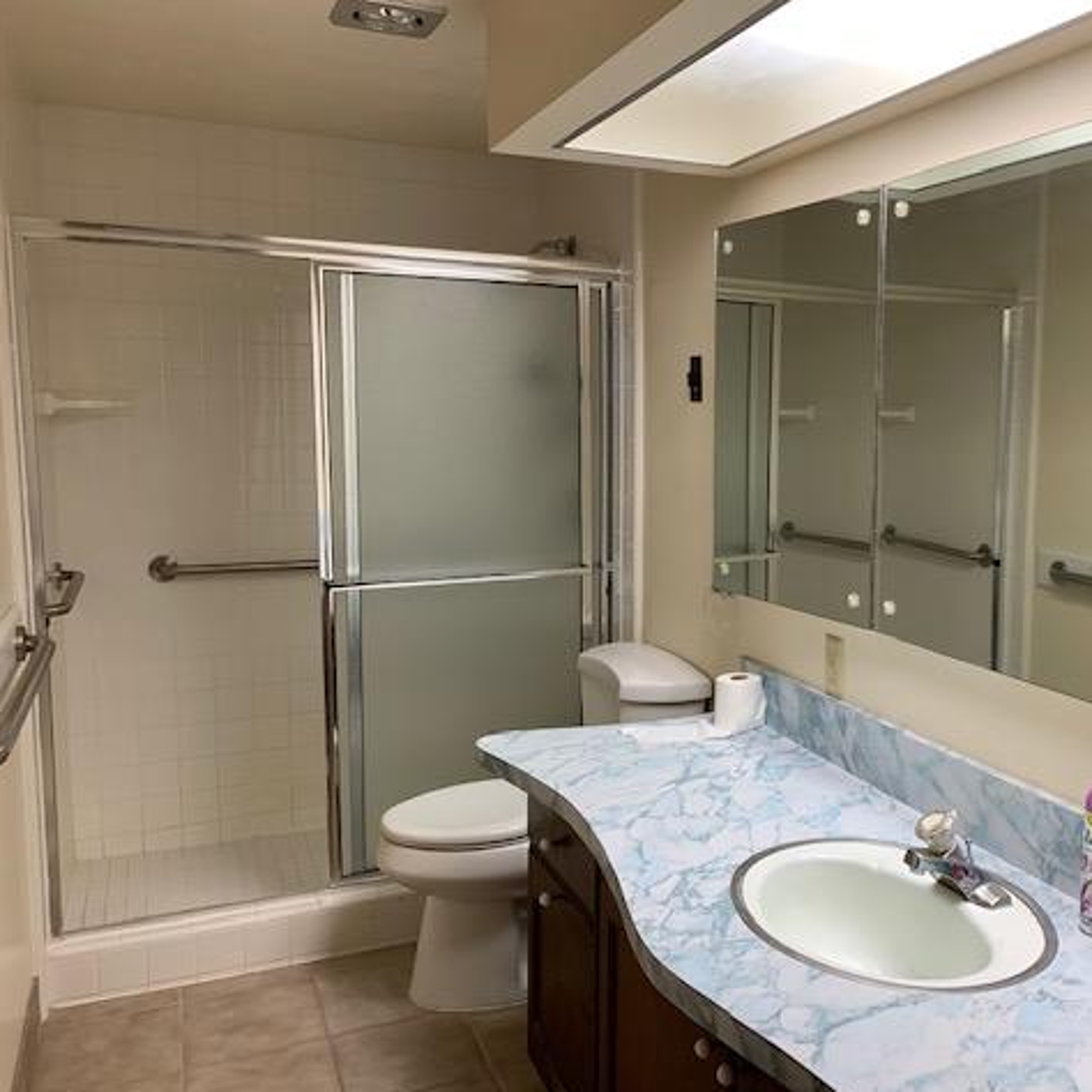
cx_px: 730
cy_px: 546
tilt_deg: -6.4
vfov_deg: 52.5
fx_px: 1106
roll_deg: -0.6
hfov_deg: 51.5
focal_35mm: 31
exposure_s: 1/120
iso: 80
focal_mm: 4.25
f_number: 1.8
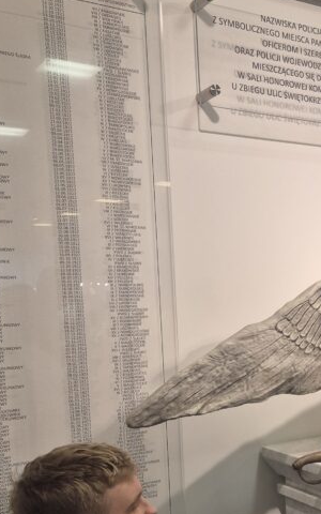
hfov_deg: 23.4
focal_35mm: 52
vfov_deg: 37.9
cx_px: 348
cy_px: 382
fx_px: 728
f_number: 1.8
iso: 64
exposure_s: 1/100
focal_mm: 5.4
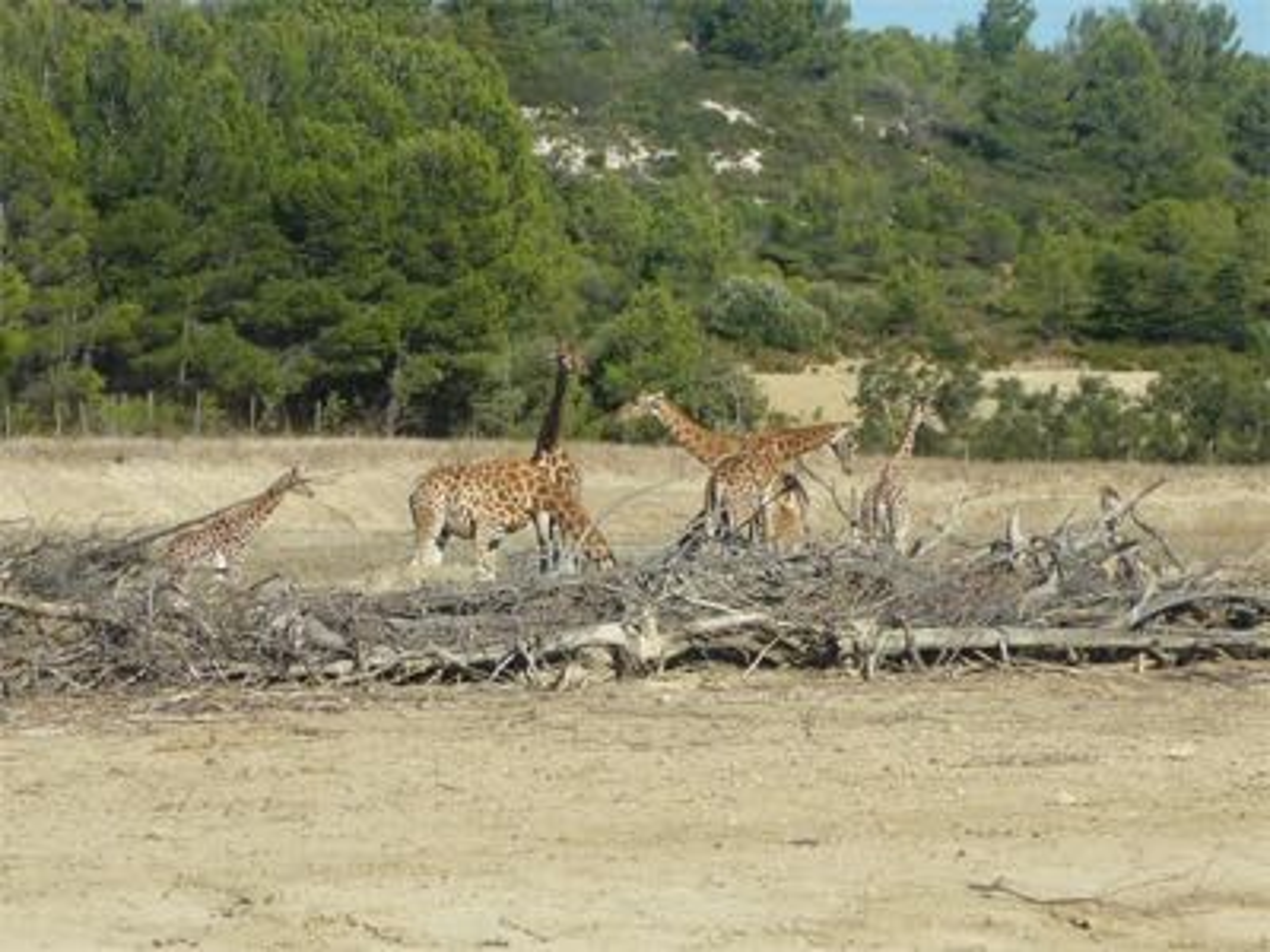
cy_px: 476
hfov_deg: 12.3
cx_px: 635
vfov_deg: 9.3
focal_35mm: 160
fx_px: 5870
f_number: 5.1
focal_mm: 16.5
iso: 100
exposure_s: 1/500
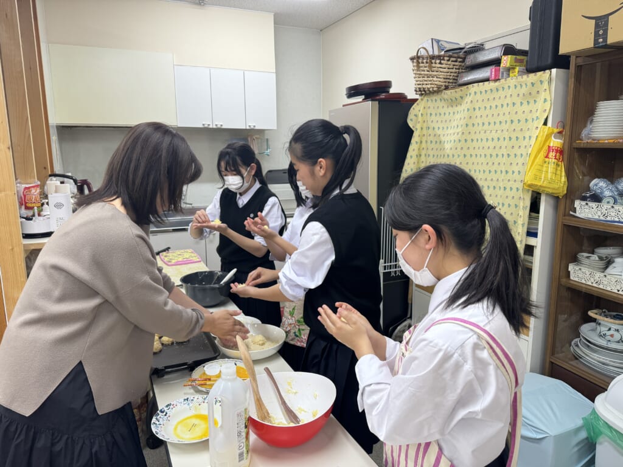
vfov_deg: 56.8
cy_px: 234
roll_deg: +0.1
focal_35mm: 24
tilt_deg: -10.3
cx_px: 312
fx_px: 432
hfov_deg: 71.6
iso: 100
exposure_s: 1/121
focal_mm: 6.76
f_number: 1.78
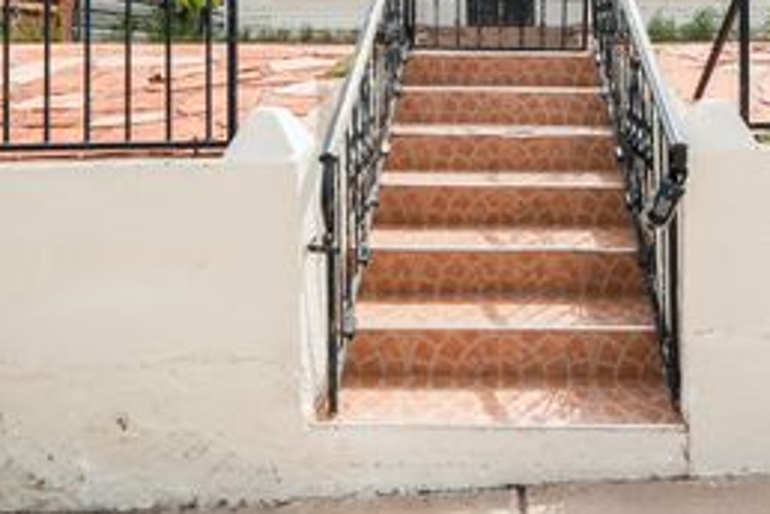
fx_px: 663
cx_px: 504
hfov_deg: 59.1
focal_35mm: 31
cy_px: 25
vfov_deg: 38.5
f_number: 11
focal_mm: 16
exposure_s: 1/250
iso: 640
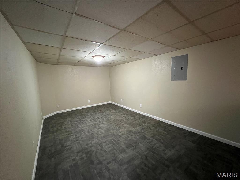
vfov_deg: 89.9
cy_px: 90
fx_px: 90
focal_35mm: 13
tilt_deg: -5.3
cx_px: 120
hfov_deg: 106.2
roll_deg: +1.7
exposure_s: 1/60
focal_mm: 1.57
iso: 800
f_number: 1.8
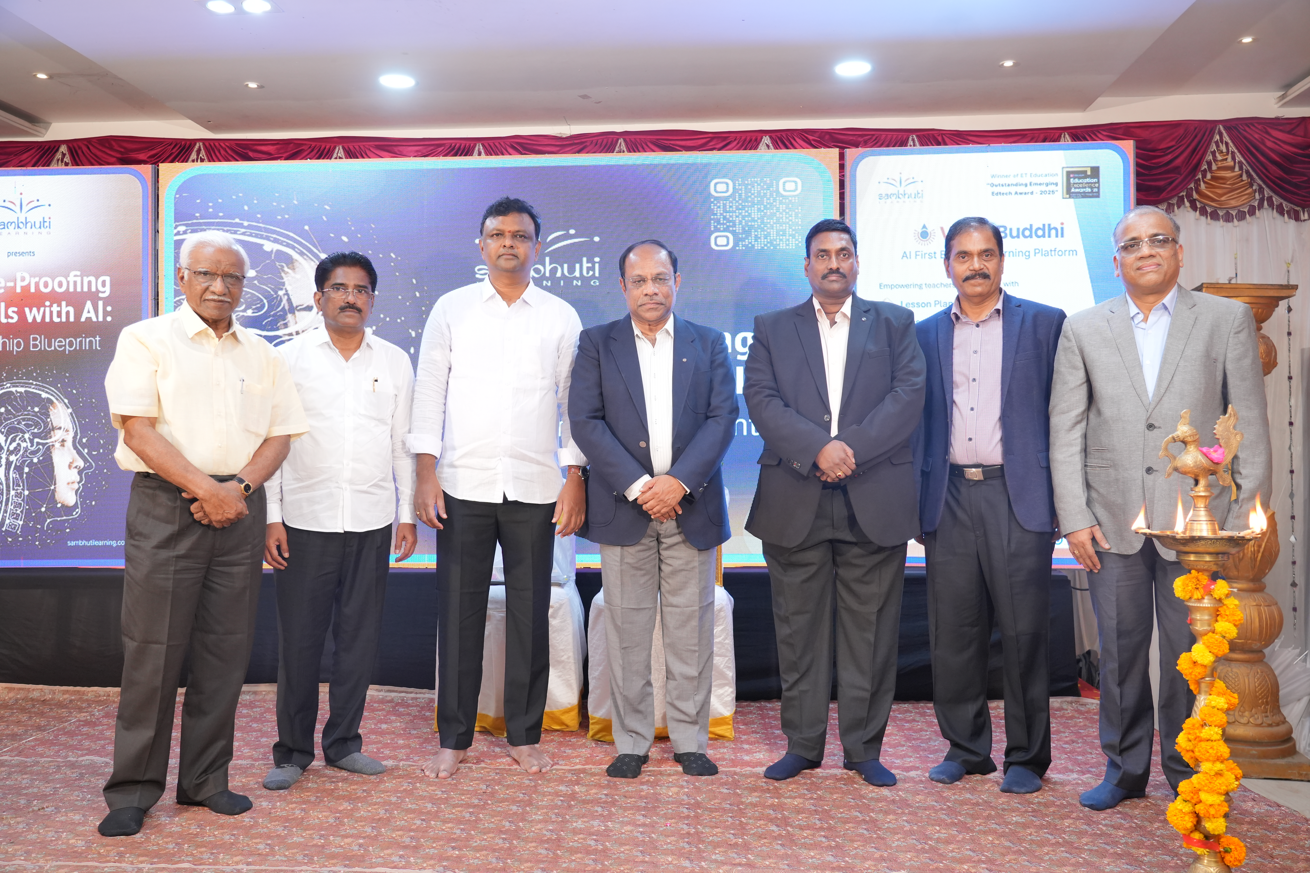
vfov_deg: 42.3
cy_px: 436
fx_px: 1128
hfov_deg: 60.3
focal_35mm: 31
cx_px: 655
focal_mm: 31
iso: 1600
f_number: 4.5
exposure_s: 1/125
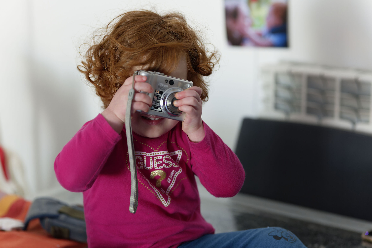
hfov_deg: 23.9
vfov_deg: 16.1
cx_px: 186
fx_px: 878
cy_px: 124
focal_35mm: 85
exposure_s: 1/200
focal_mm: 85
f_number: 2.8
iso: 4000
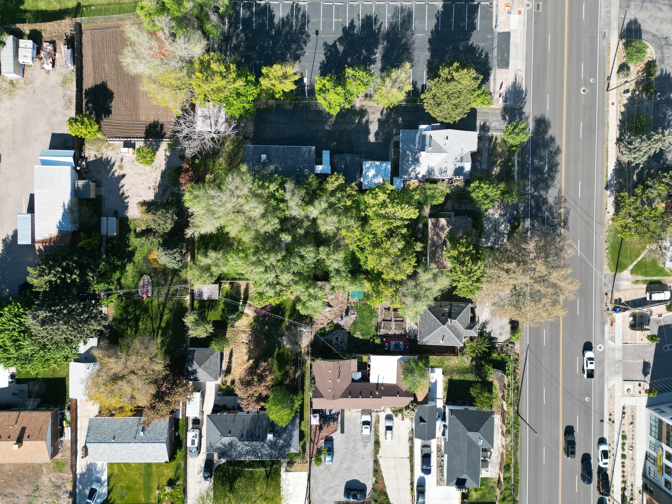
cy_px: 252
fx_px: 466
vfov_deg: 56.8
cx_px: 336
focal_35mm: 24
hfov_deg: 71.6
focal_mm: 6.72
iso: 200
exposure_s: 1/1600
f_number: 1.7
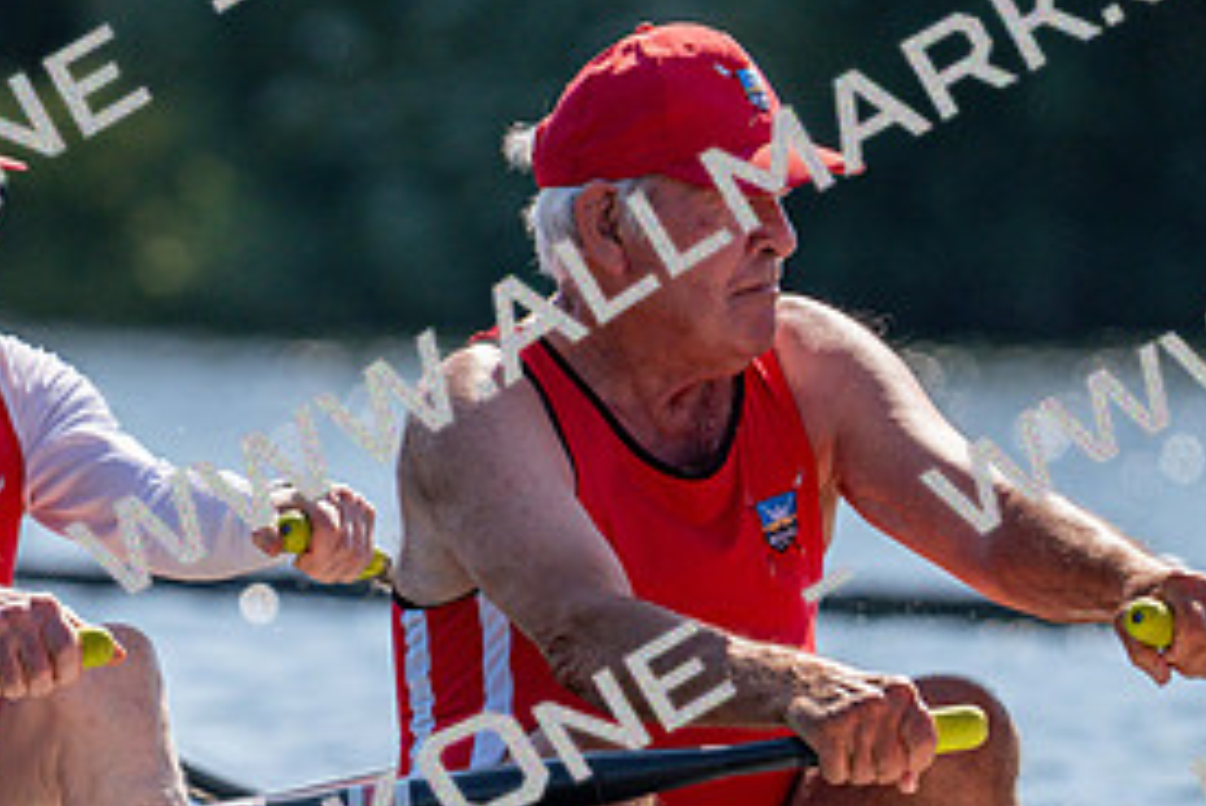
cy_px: 608
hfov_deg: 2.7
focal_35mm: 765
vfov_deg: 1.8
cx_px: 605
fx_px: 25640
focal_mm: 365
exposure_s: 1/1600
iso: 320
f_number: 6.3
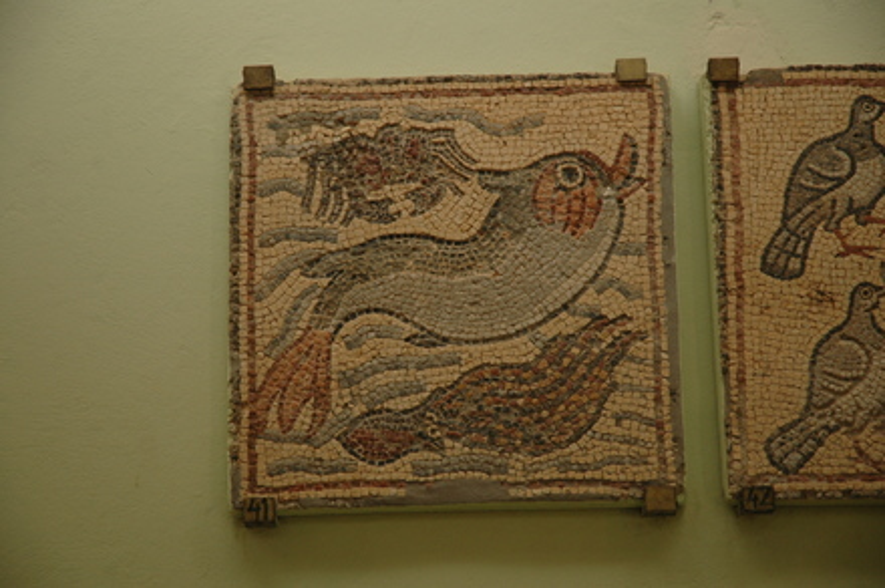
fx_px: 2577
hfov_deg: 19.5
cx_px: 442
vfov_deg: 13.0
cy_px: 294
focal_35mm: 105
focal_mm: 70
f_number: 4.5
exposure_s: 1/100
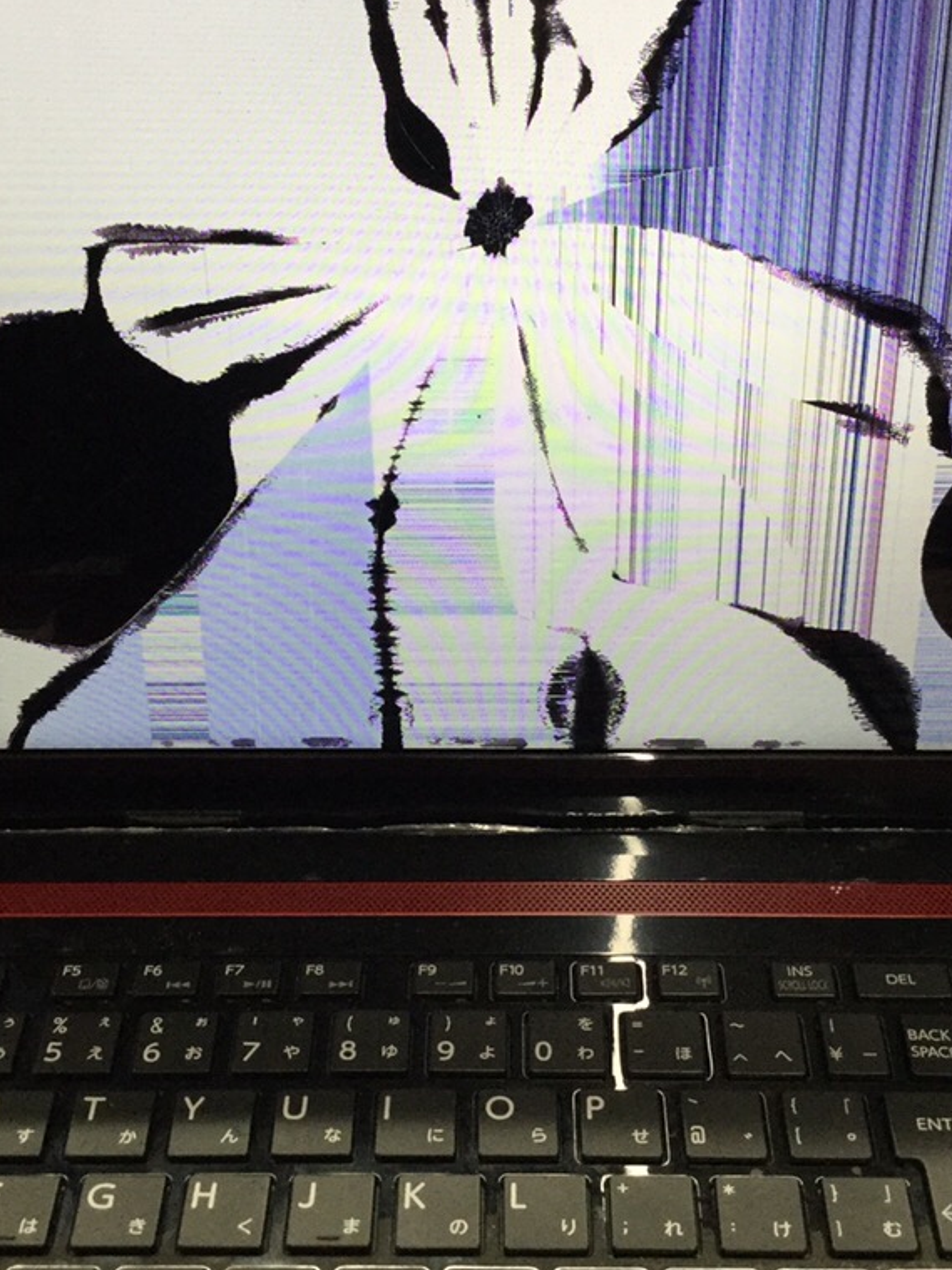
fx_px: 1797
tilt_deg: -37.6
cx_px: 499
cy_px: 651
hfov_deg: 29.7
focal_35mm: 49
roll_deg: +0.8
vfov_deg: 38.9
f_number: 2.4
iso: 40
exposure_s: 1/30
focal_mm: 3.3
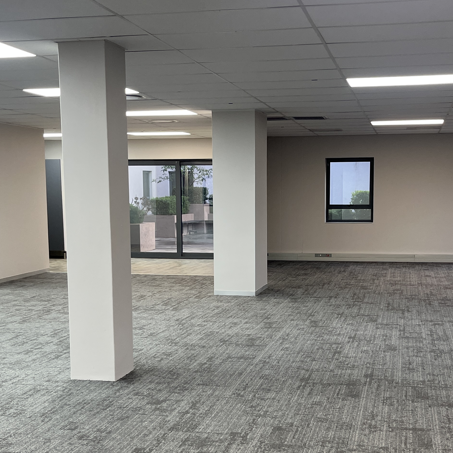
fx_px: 725
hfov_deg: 34.7
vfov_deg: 34.5
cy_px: 286
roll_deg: +0.0
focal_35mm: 49
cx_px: 246
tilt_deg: -6.8
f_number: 1.6
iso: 80
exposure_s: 1/100
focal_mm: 5.1
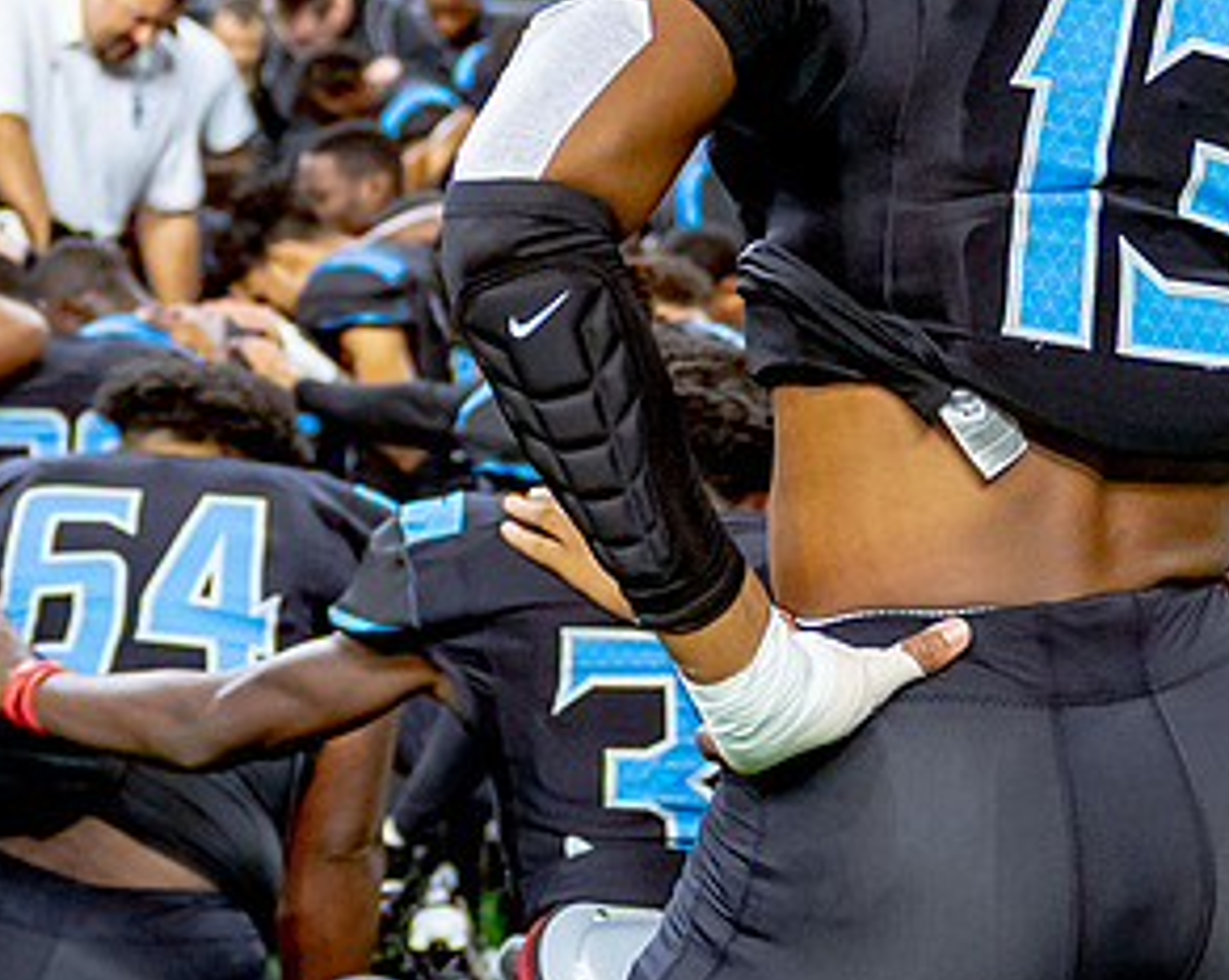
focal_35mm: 111
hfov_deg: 17.3
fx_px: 4033
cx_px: 546
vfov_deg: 13.7
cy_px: 110
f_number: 2.8
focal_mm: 35
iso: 2000
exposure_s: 1/1500
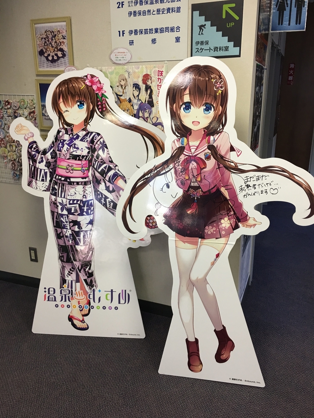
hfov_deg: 48.2
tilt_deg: -17.9
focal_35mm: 29
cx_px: 157
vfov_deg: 61.7
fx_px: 351
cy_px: 209
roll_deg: +0.0
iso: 50
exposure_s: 1/17
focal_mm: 4.15
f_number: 2.2
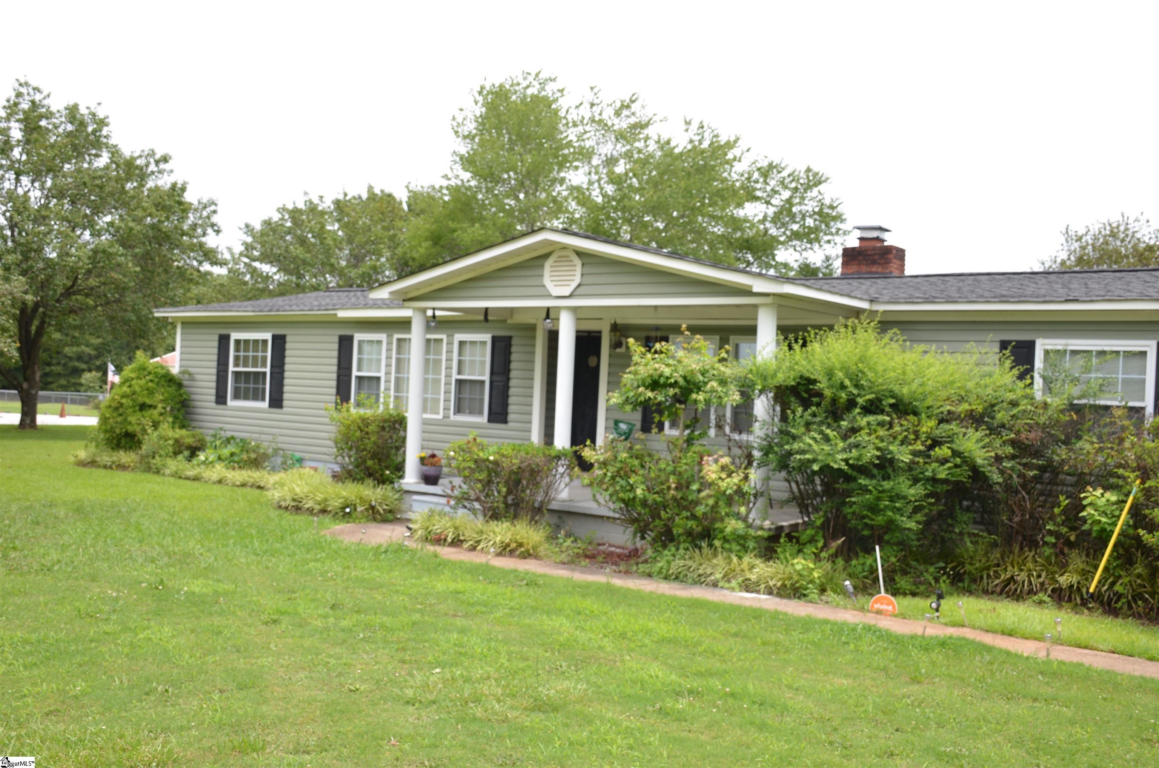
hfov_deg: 53.2
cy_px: 384
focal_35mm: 36
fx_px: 1156
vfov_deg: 36.7
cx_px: 580
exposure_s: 1/250
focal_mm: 24
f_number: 7.1
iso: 100
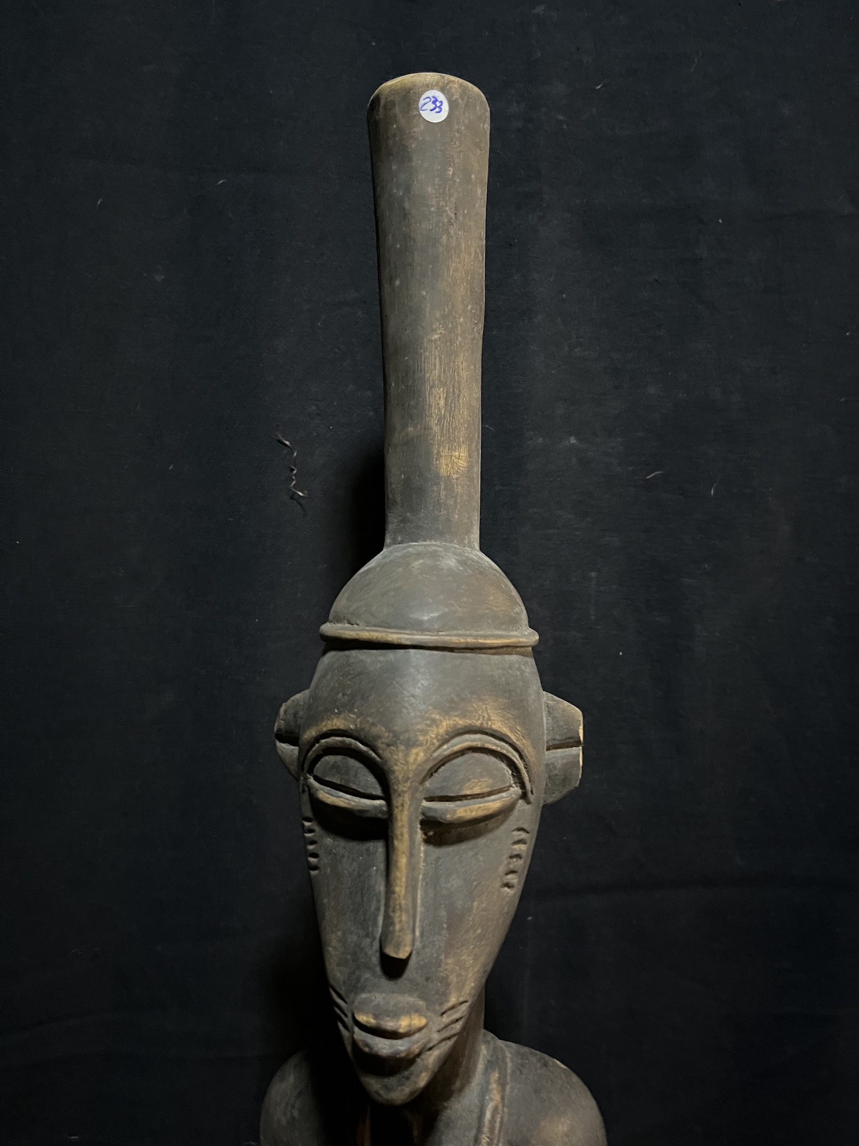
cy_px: 573
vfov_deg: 67.3
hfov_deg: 53.1
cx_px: 430
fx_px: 860
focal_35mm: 26
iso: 1000
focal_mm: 5.1
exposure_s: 1/29
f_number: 1.6
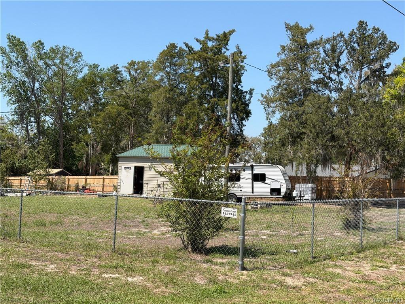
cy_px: 152
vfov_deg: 30.3
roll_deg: -2.2
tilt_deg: +3.2
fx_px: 562
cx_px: 202
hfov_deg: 39.7
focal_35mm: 48
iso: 64
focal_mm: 6.76
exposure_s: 1/3378
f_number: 1.78
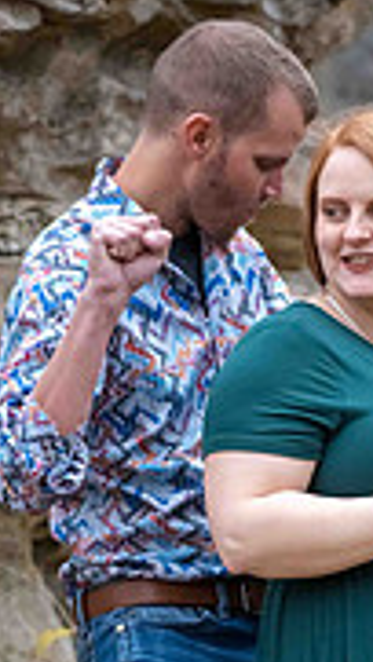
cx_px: 362
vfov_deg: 8.3
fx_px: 4565
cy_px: 512
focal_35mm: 260
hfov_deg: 4.7
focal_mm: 100
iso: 1250
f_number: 4.5
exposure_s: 1/320
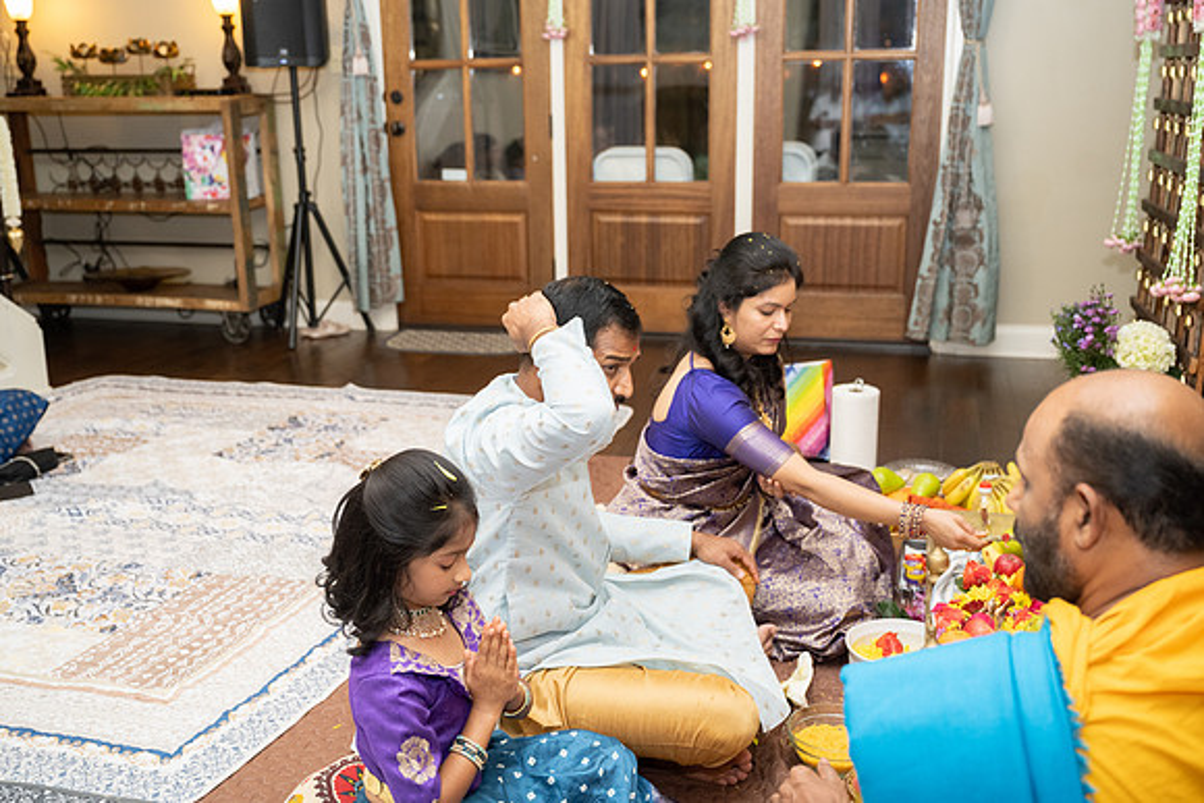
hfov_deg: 52.6
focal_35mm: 36
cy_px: 402
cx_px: 602
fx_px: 1218
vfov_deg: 36.5
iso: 1000
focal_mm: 36
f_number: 3.2
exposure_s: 1/160
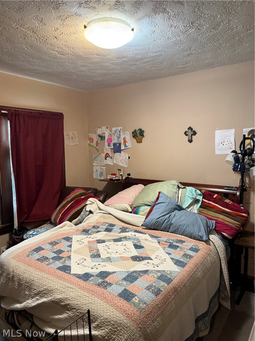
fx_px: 236
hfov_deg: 56.8
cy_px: 170
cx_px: 128
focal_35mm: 24
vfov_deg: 71.6
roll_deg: -0.3
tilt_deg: -6.8
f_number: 1.78
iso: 400
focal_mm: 6.76
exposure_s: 1/60
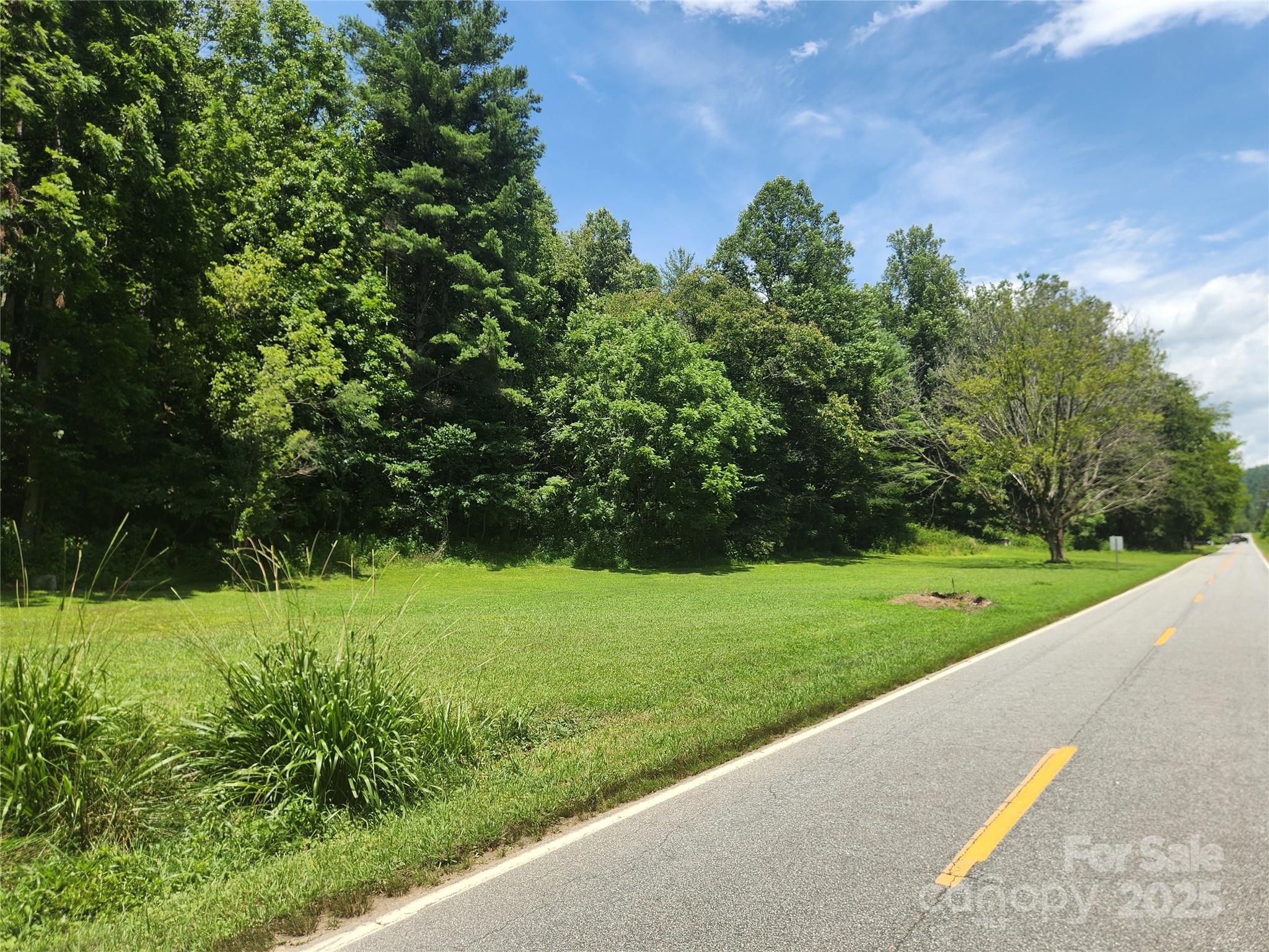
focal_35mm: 23
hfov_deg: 73.9
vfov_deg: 58.9
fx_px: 843
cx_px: 634
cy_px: 476
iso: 20
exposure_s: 1/1038
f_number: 1.8
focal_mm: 5.4
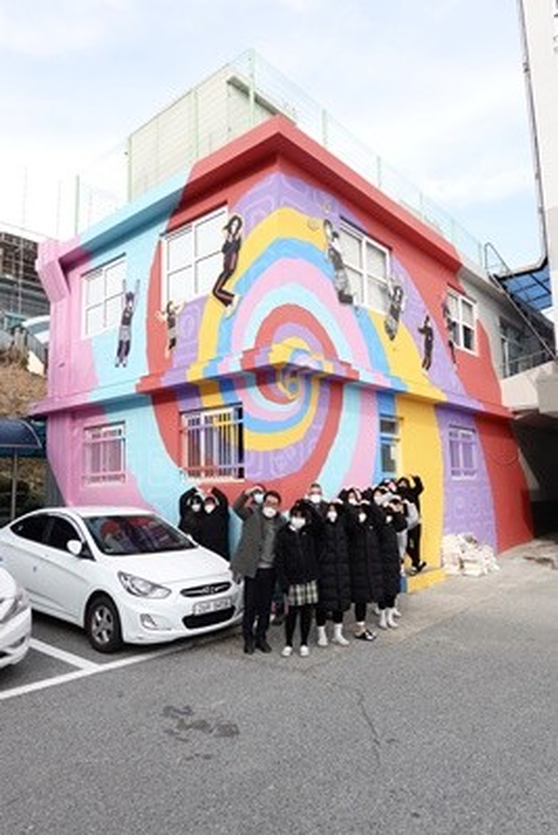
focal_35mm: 24
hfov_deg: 53.2
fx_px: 557
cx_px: 279
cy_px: 418
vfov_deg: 73.7
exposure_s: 1/400
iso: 400
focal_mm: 9
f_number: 6.3
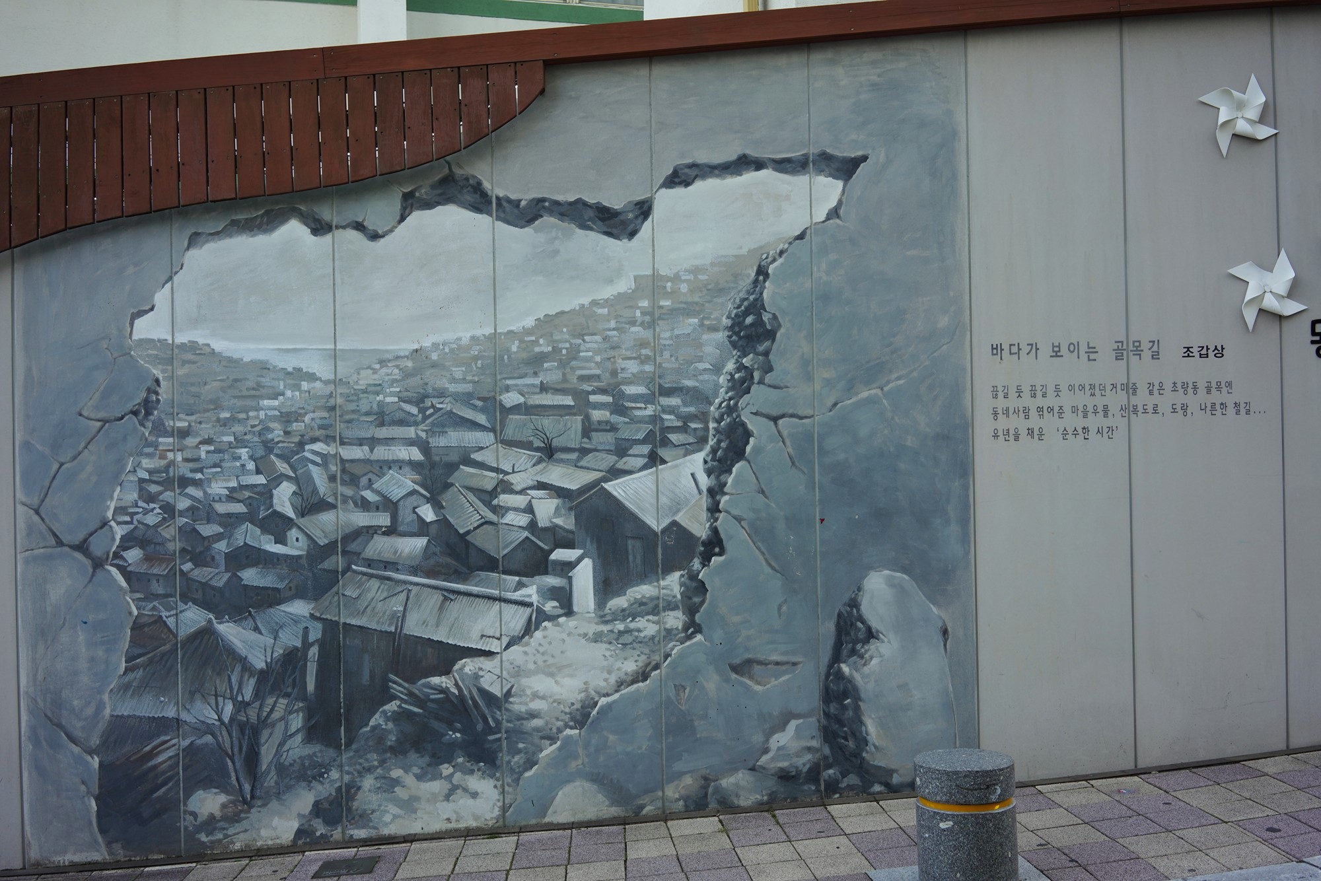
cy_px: 440
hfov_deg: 54.4
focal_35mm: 35
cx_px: 660
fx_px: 1284
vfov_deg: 37.9
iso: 400
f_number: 6.3
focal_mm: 35
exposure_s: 1/125
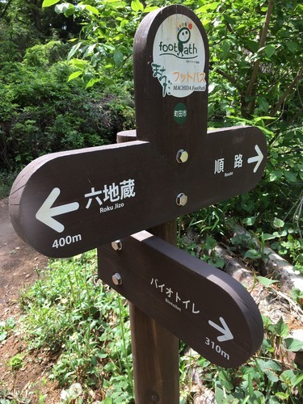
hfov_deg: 48.2
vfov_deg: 61.7
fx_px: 338
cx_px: 152
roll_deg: +3.7
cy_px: 202
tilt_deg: -19.9
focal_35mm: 29
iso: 25
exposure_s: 1/254
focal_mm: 4.15
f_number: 2.2
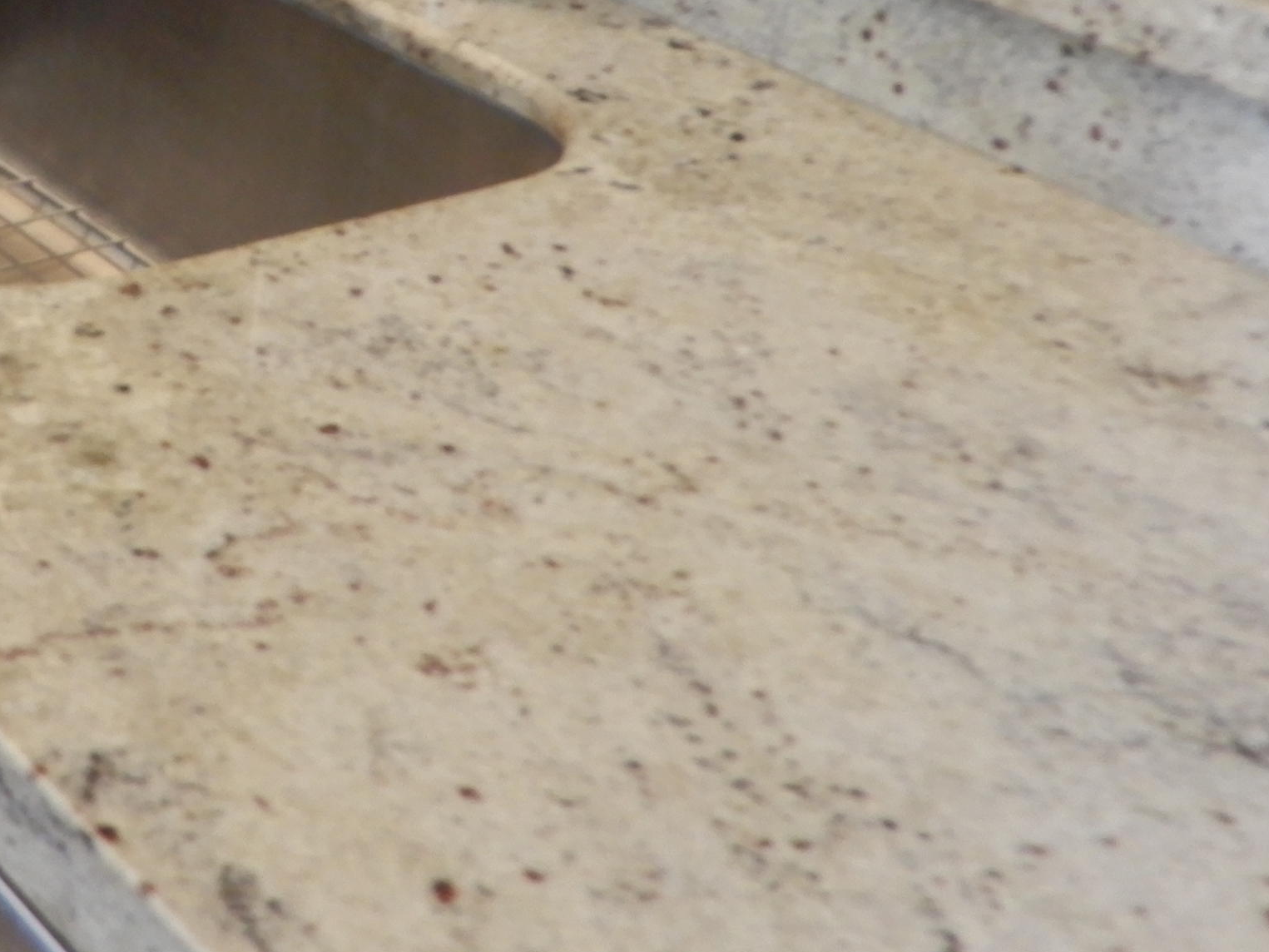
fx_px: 2163
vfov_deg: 23.9
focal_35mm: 59
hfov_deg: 31.3
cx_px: 140
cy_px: 30
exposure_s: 1/13
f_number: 3.5
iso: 400
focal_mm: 5.4
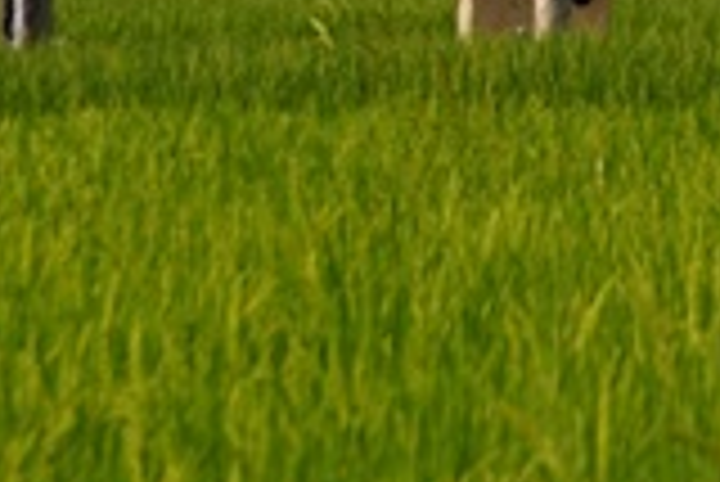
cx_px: 1048
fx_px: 11250
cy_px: -279
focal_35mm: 562
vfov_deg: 2.4
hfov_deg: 3.7
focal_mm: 100
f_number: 7.1
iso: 100
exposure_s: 1/200
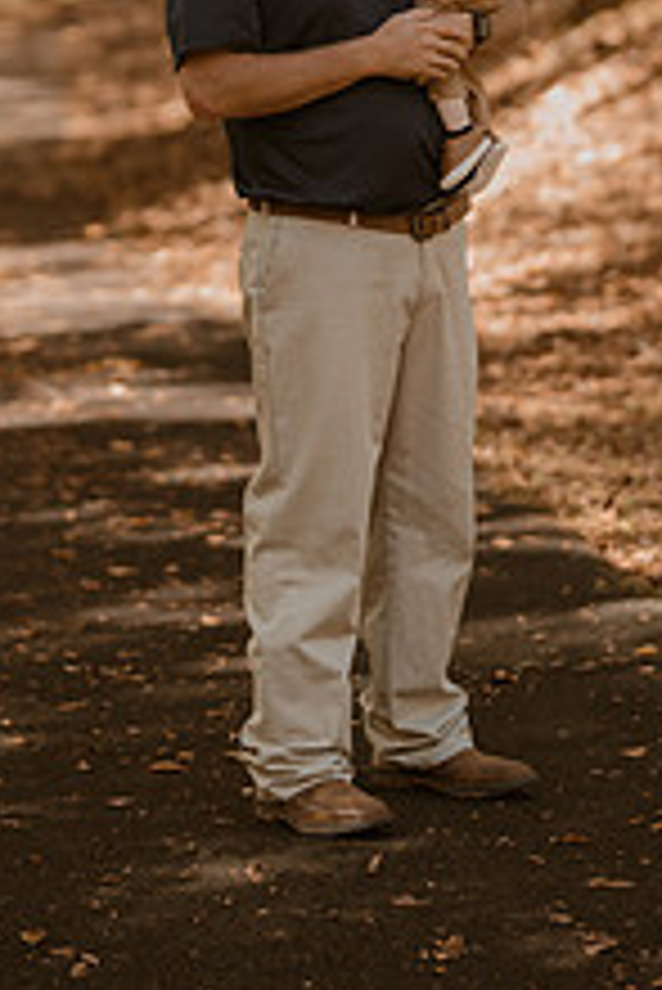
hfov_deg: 7.9
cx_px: 473
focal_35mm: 174
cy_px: 76
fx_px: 4792
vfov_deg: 11.7
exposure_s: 1/800
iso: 320
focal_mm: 85
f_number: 1.8
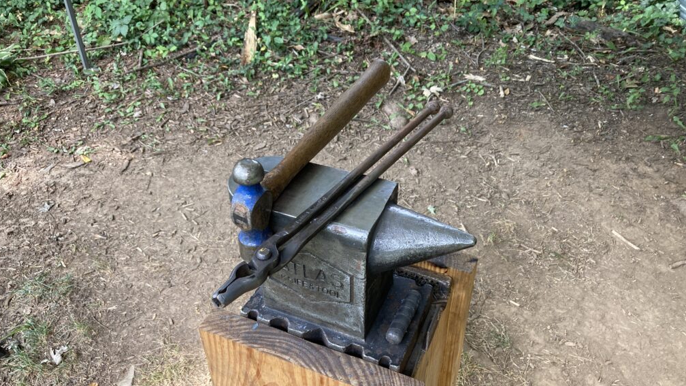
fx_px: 564
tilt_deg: -42.1
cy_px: 234
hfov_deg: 62.6
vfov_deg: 37.6
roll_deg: -0.7
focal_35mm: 31
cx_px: 338
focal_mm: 3.99
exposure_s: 1/121
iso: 64
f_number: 1.8
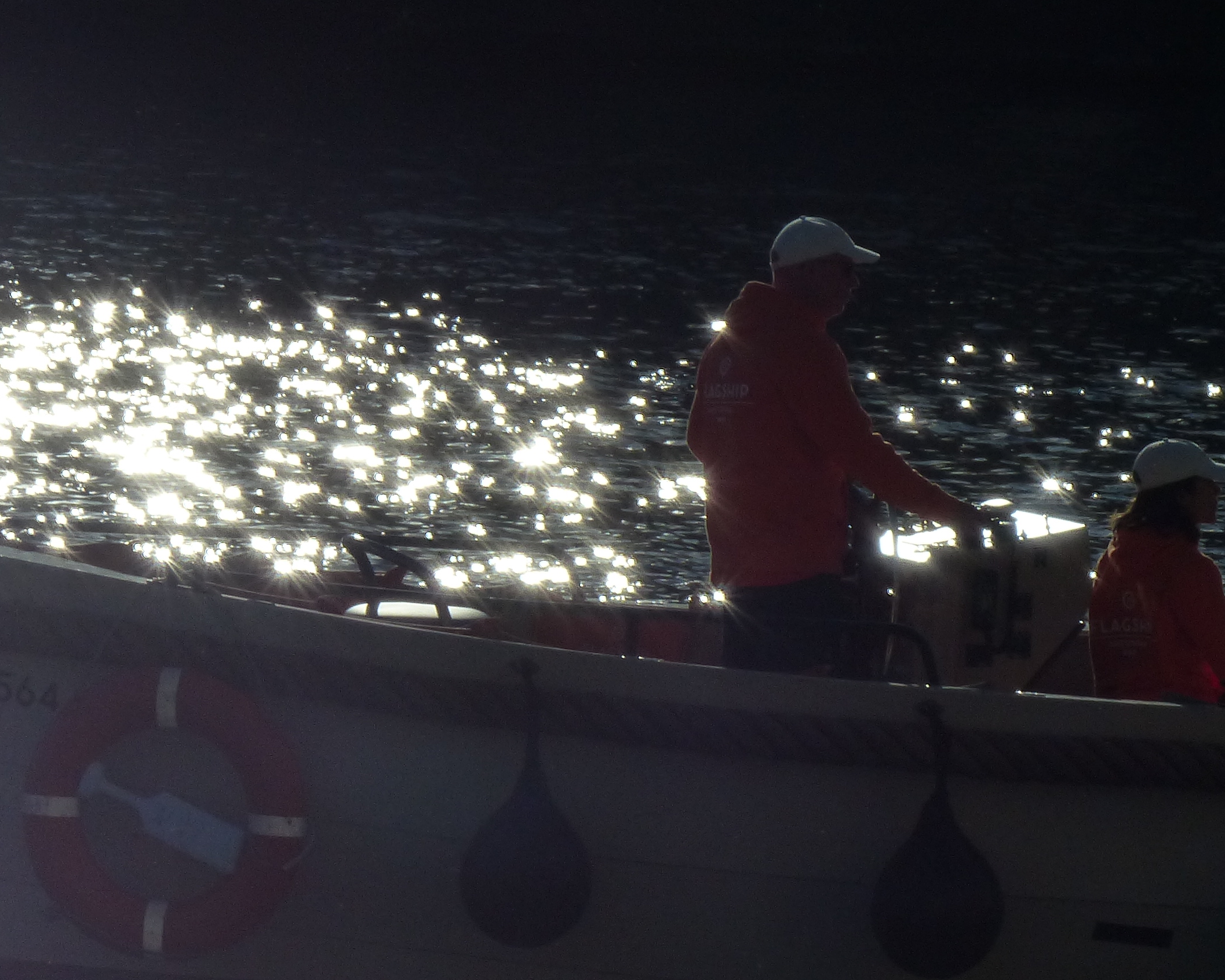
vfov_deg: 3.1
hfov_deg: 3.8
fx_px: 18344
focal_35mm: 506
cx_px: 326
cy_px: 651
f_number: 8
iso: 160
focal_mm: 49.2
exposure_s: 1/1600
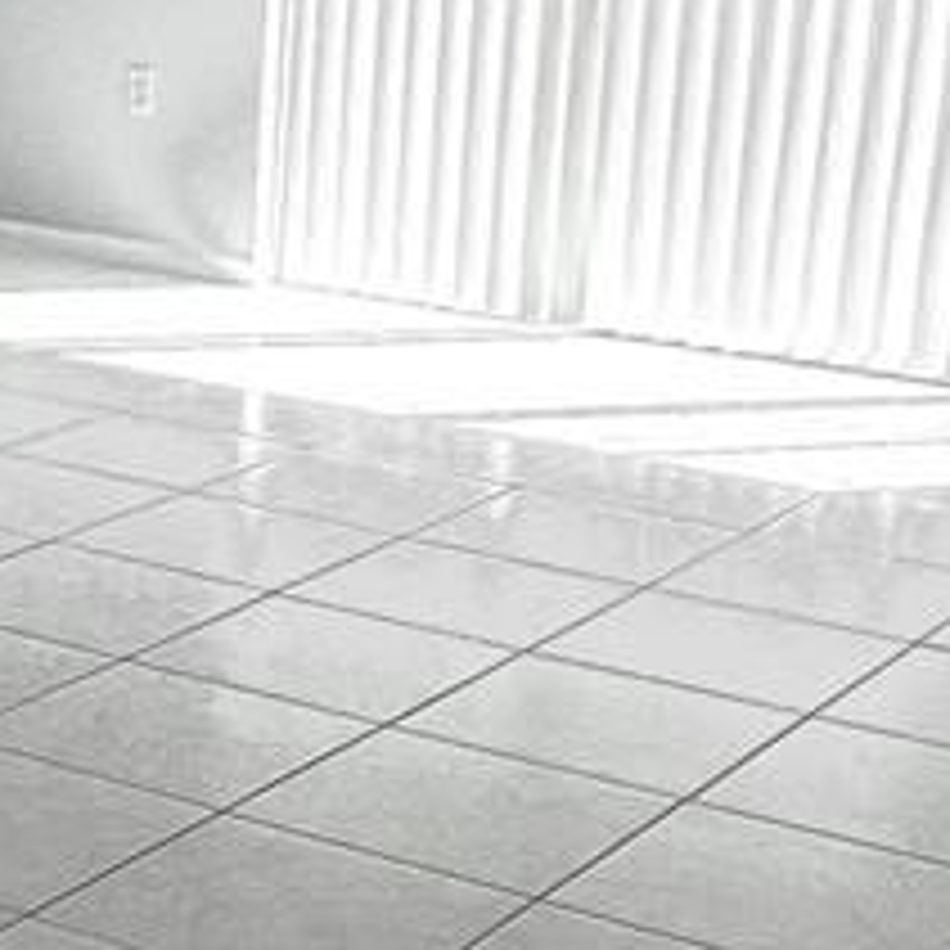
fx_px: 2701
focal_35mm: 87
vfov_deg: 19.9
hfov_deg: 18.8
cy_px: 419
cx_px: -194
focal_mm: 1.57
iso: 32
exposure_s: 1/419
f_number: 1.8
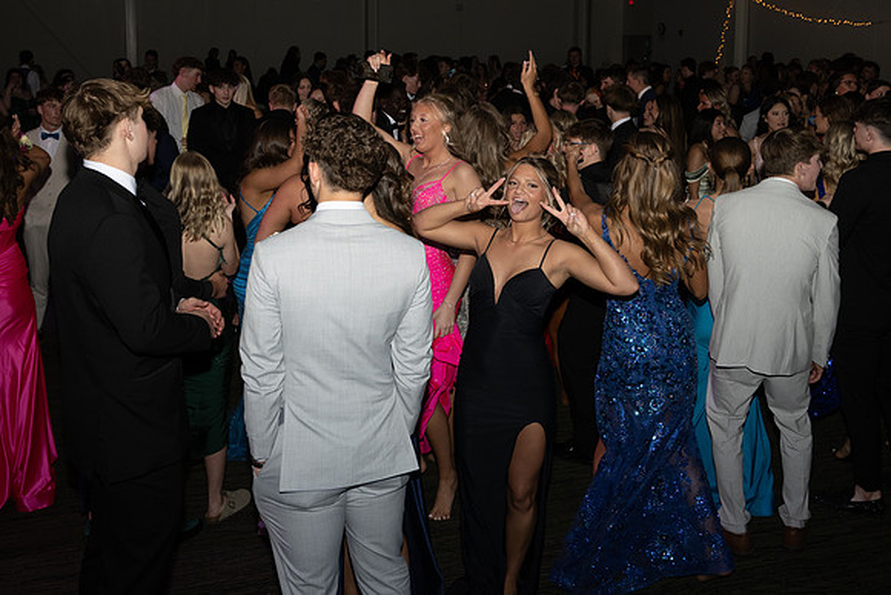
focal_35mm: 38
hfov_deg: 50.5
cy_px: 133
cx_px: 457
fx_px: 944
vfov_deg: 34.1
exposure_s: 1/160
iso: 500
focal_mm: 24
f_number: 4.5
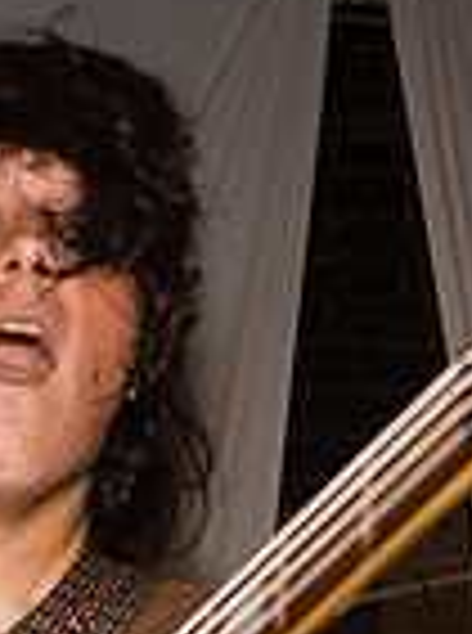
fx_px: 2173
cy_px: 800
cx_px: 36
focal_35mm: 119
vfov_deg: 15.8
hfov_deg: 12.3
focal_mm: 20
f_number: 3.2
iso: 800
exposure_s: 1/10
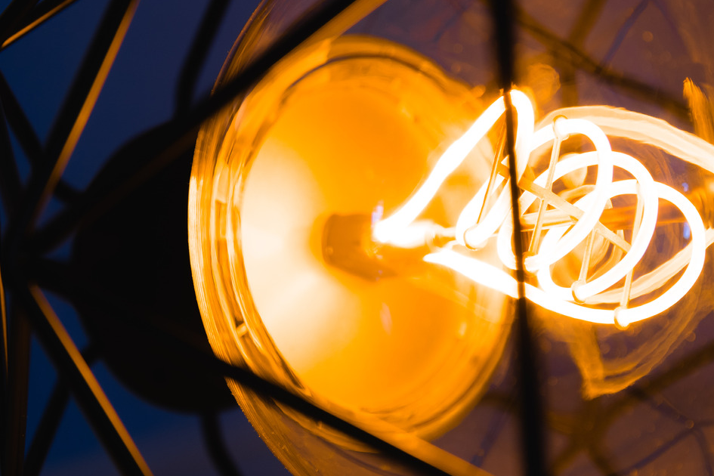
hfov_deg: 16.1
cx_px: 236
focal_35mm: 127
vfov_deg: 10.8
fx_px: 2519
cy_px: 232
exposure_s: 1/20
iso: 100
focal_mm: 50
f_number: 4
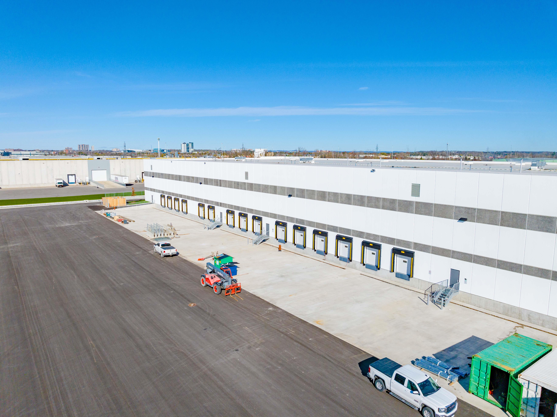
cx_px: 278
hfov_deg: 71.6
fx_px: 386
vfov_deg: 56.8
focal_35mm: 24
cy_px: 208
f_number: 2.8
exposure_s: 1/6400
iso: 110
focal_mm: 12.29
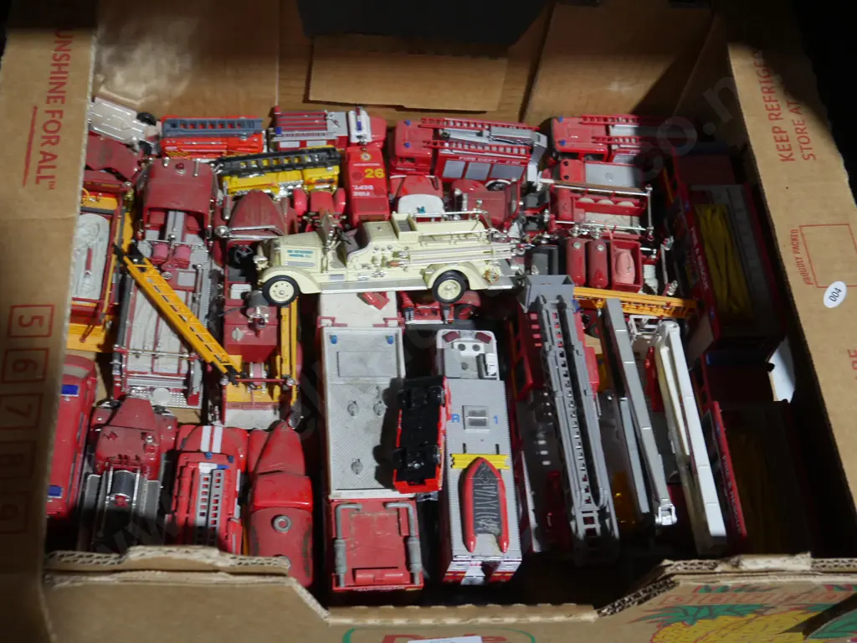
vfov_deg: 32.9
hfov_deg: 42.9
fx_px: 1089
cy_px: 322
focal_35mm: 44
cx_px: 428
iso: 640
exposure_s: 1/60
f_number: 4.7
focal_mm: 22
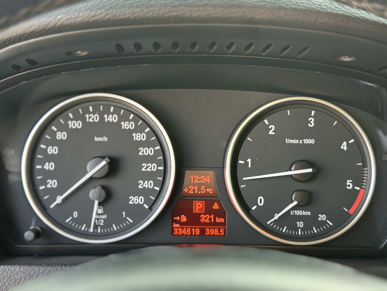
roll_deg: -0.9
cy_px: 146
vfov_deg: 30.3
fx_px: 537
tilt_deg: -17.0
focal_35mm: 48
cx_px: 194
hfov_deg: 39.7
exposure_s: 1/60
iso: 100
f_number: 1.78
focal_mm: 6.76
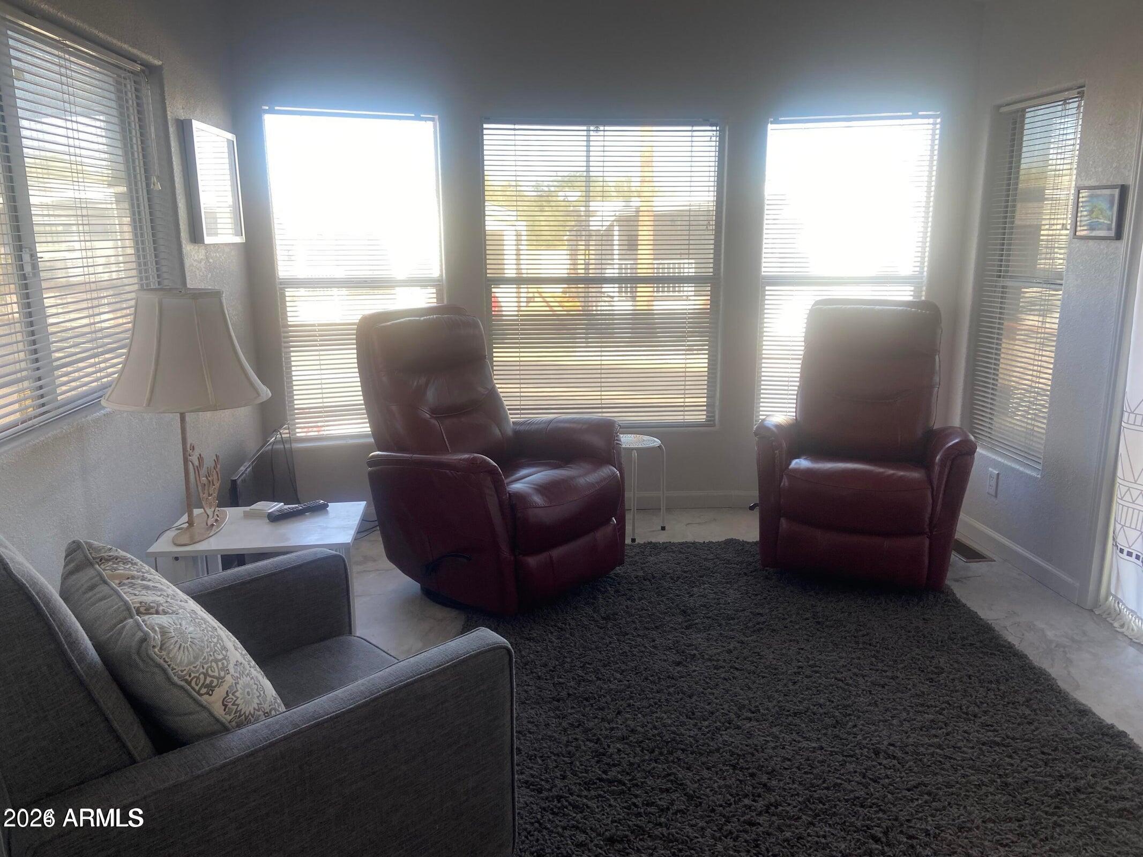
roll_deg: -0.5
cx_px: 572
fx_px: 859
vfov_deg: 53.1
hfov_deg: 67.3
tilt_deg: -12.3
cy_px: 428
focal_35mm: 26
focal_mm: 4.25
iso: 40
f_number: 1.8
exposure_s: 1/120
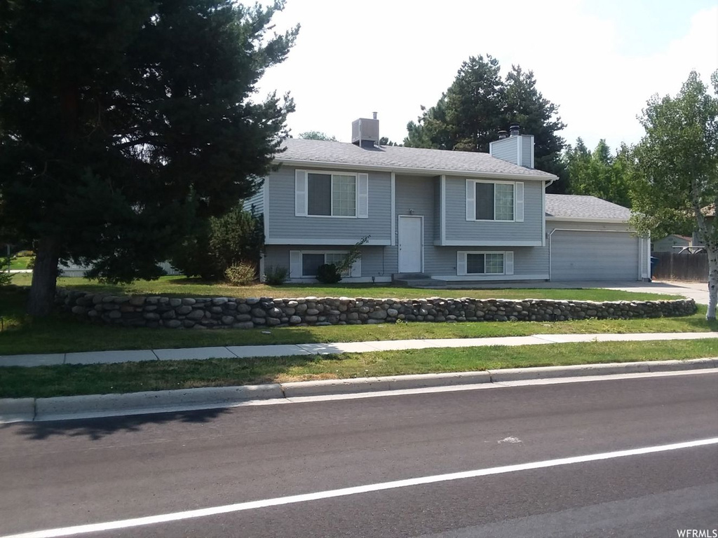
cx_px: 359
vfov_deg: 48.2
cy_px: 269
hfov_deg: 61.7
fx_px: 602
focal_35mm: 29
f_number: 1.9
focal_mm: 2.47
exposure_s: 1/1030
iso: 40
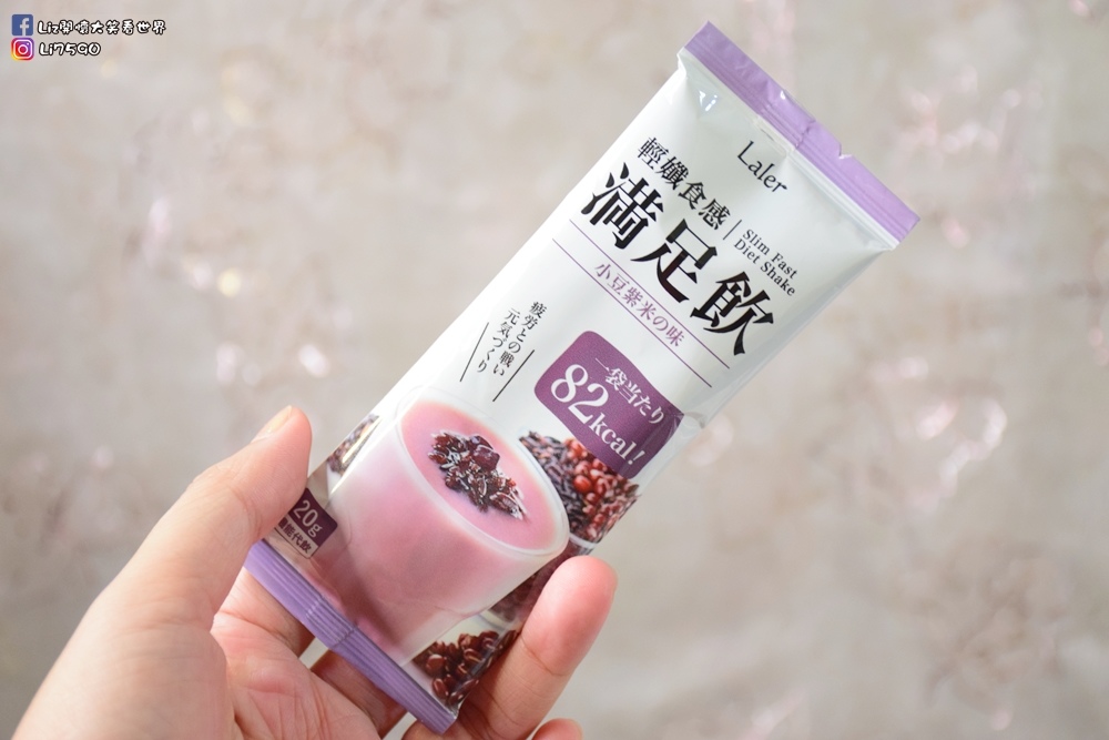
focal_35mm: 75
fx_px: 2311
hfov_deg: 27.0
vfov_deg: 18.2
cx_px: 554
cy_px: 370
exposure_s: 1/125
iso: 1600
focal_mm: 50
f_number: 5
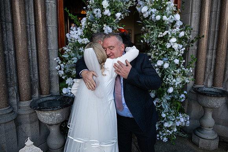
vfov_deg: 48.0
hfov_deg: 67.4
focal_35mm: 27
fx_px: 171
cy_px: 76
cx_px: 114
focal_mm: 27
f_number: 3.5
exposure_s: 1/2000
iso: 500
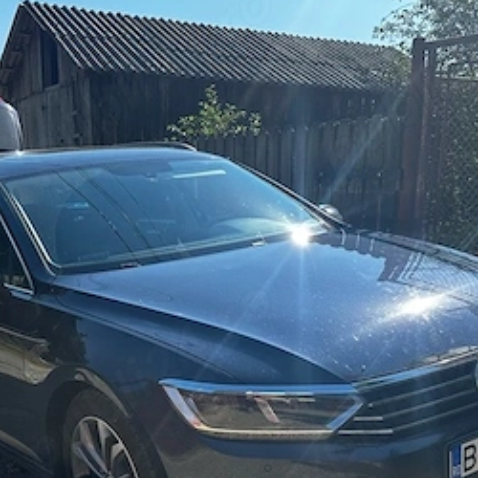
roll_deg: -1.2
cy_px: 388
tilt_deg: -12.9
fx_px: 797
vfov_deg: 32.4
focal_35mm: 51
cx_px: 224
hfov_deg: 33.4
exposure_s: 1/2070
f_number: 1.78
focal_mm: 6.86
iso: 80
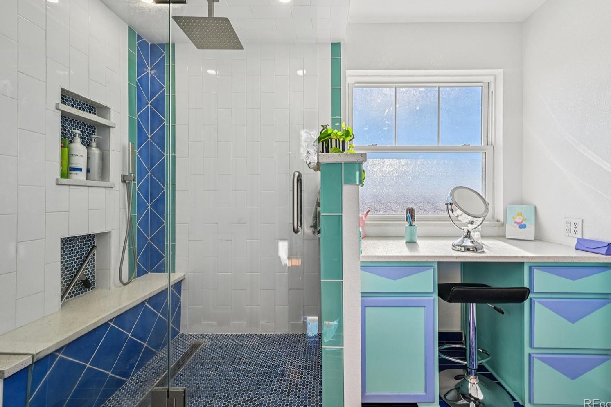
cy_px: 194
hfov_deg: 100.3
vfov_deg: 77.3
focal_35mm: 15
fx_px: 255
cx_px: 322
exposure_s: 1/20
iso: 64
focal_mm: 14
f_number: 13
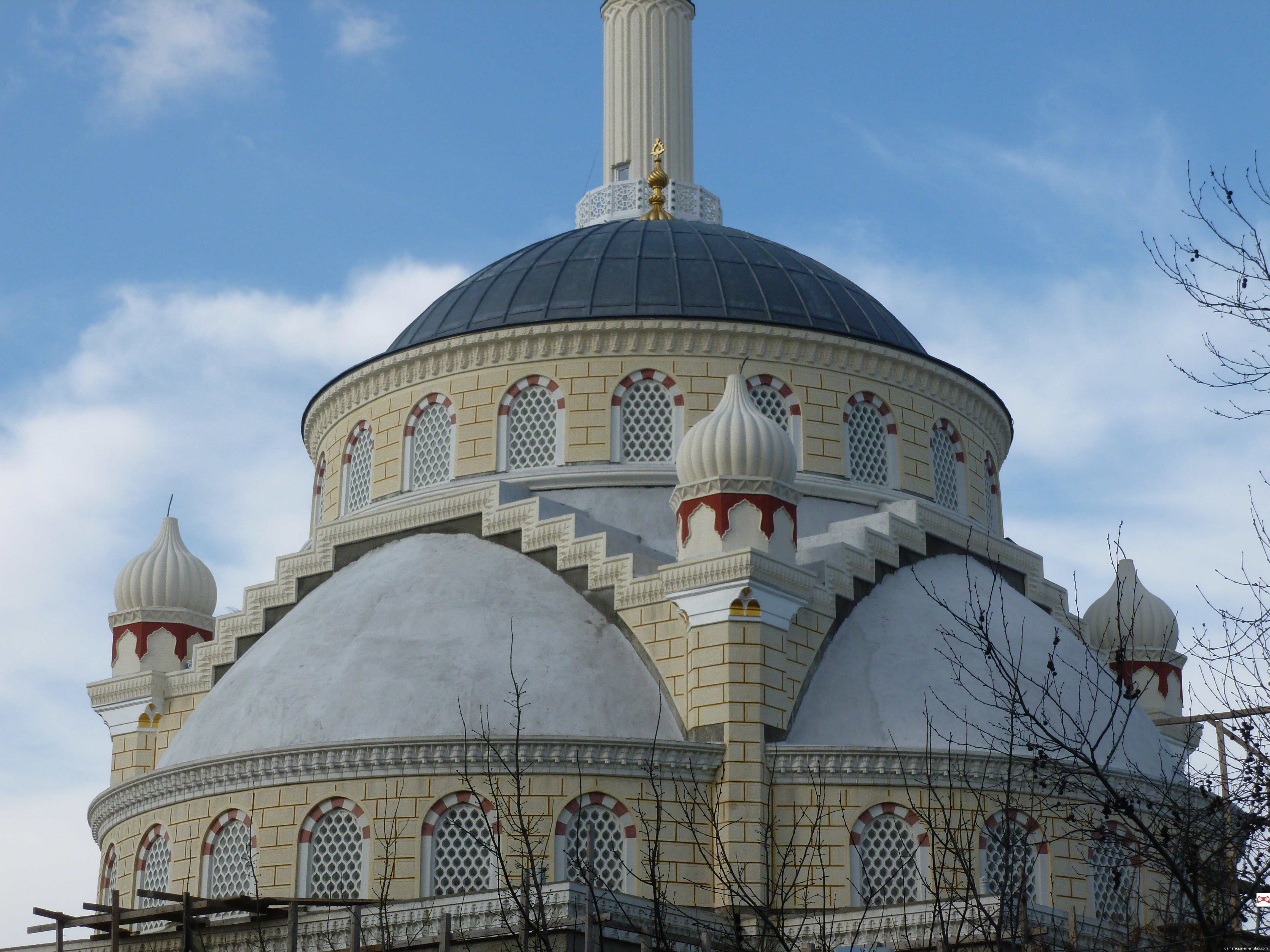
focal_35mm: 75
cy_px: 476
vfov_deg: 19.6
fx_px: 2752
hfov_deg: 26.0
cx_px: 635
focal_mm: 13.3
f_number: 4.4
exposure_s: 1/500
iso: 100
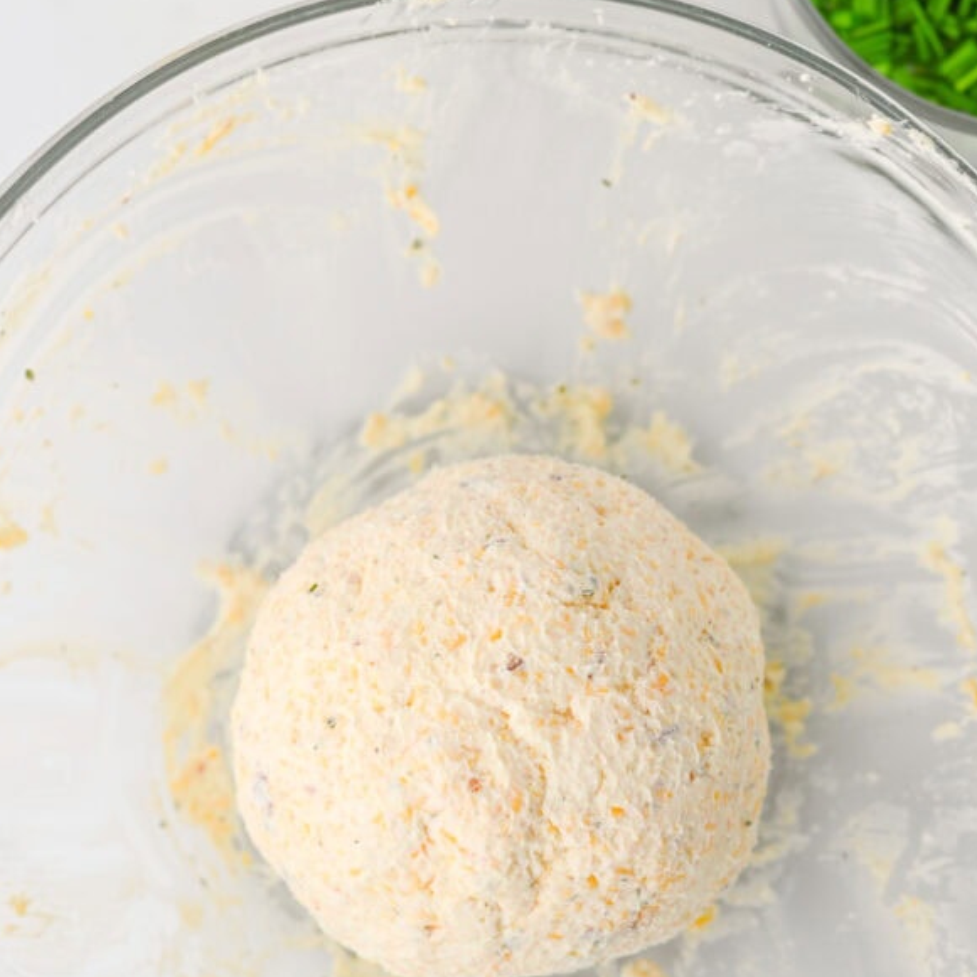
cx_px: 520
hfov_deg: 23.1
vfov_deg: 22.9
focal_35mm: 75
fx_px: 2395
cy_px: 662
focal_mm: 50
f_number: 5
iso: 100
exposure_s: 1/80
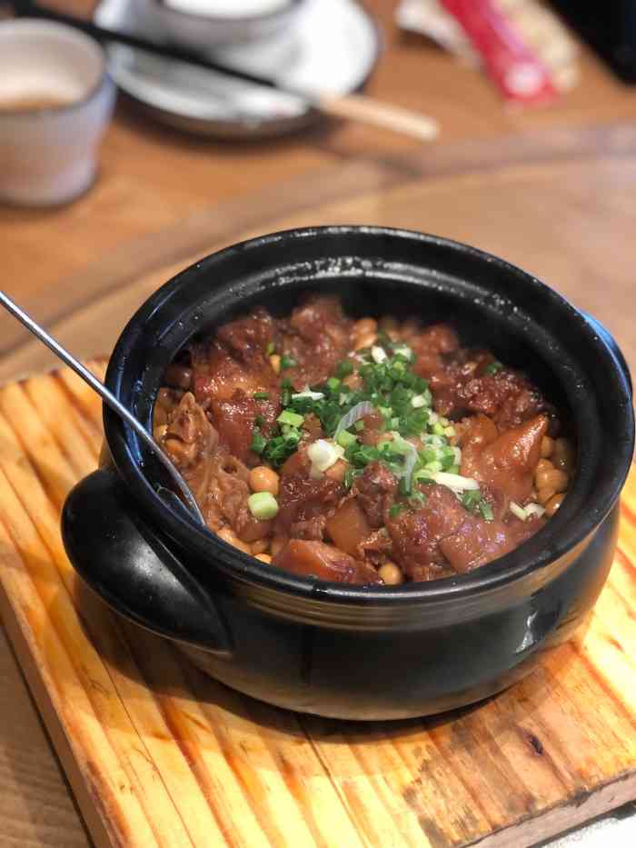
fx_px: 1396
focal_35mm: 57
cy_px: 424
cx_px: 318
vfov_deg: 33.8
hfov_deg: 25.7
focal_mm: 6.6
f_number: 2.8
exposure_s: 1/33
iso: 125
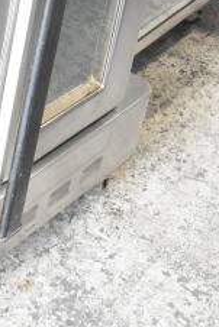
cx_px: 35
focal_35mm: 109
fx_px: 993
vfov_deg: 16.6
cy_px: -203
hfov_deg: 12.5
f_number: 4.5
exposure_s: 1/80
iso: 1600
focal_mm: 18
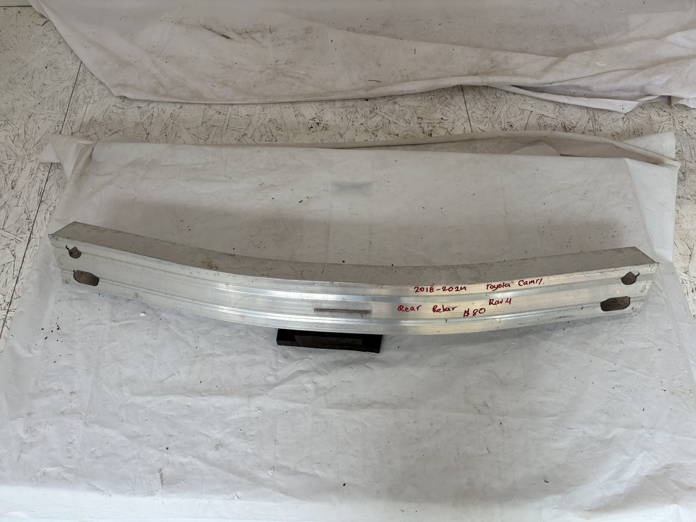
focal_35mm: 26
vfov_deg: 53.1
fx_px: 523
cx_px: 348
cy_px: 261
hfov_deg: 67.3
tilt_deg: -59.3
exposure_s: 1/239
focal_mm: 5.96
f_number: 1.6
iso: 40
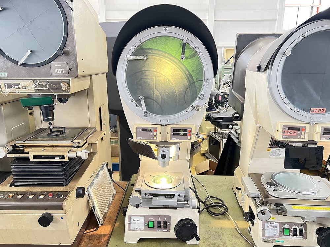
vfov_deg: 53.1
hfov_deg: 67.3
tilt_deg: -16.3
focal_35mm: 26
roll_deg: -0.4
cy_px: 124
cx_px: 165
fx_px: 248
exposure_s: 1/50
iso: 200
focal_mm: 5.7
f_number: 1.5
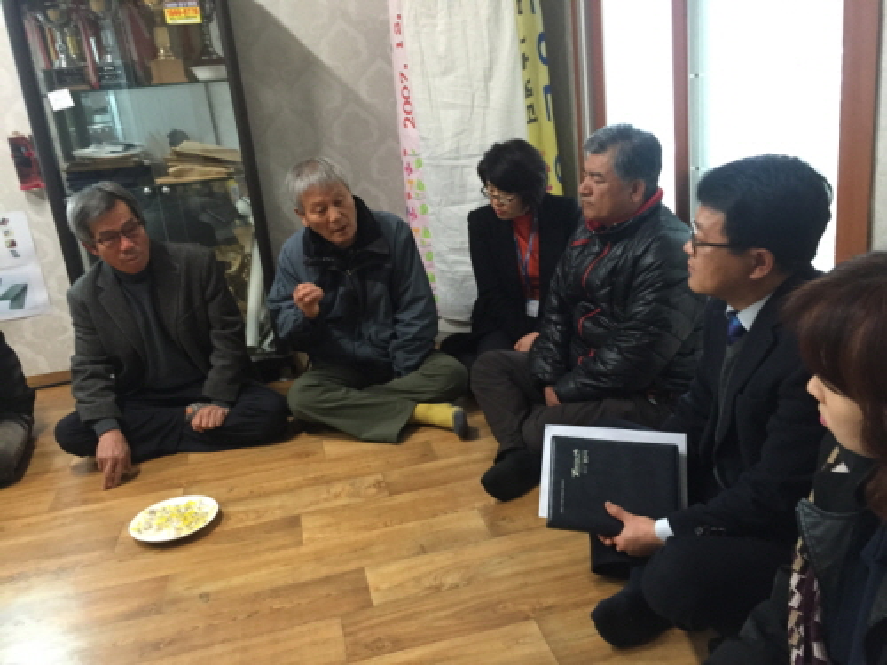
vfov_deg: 48.2
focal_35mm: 29
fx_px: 743
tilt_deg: -18.5
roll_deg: +6.1
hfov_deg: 61.7
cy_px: 332
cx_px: 444
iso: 250
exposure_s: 1/24
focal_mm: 4.15
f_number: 2.2
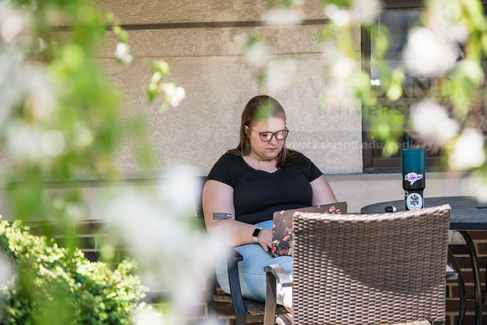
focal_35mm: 120
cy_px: 162
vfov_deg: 11.4
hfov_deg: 17.1
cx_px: 244
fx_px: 1624
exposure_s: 1/200
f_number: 3.2
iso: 80
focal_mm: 120
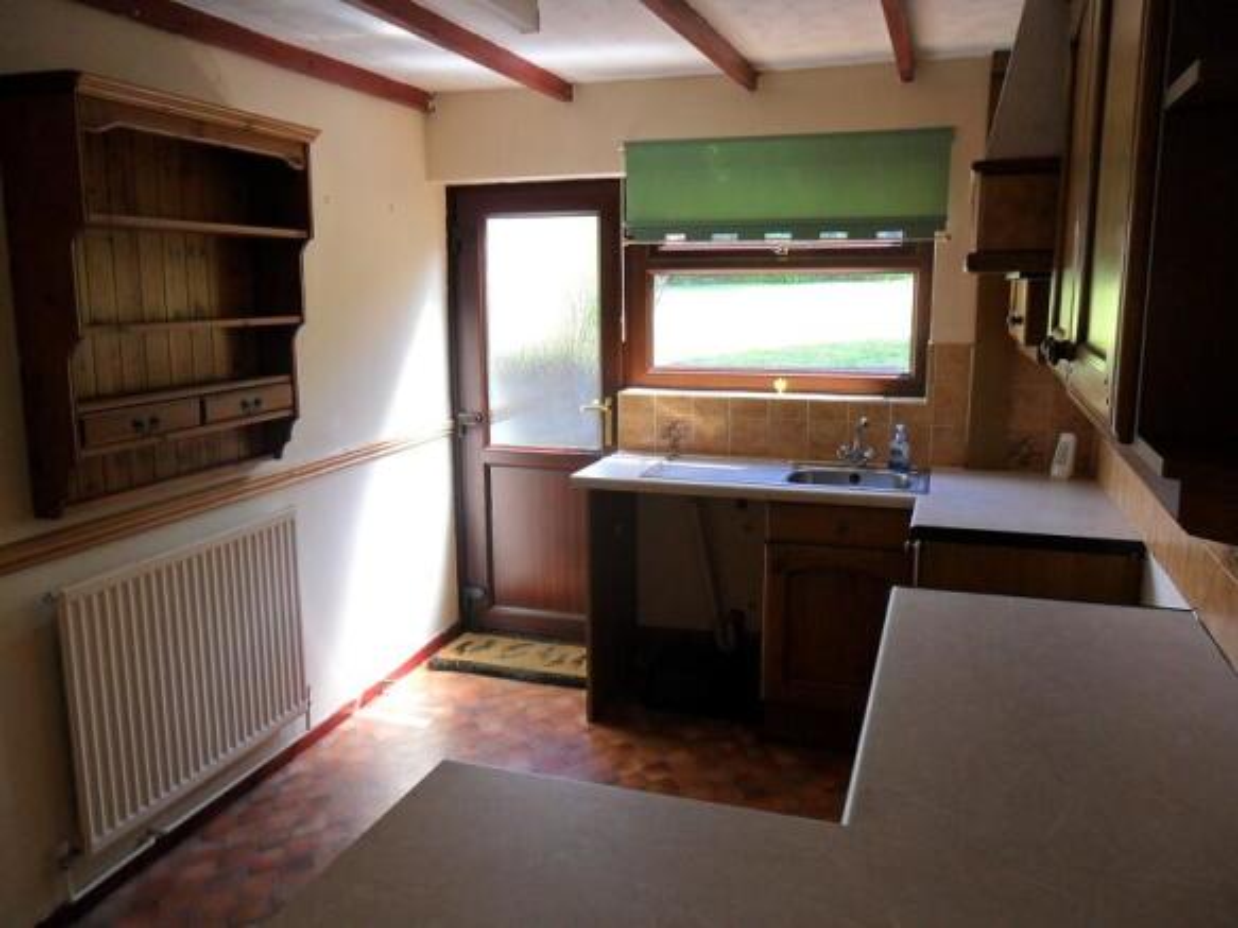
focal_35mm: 27
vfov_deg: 51.3
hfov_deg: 65.3
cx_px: 619
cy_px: 464
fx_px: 965
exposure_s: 1/45
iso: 100
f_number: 3.5
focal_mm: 4.9
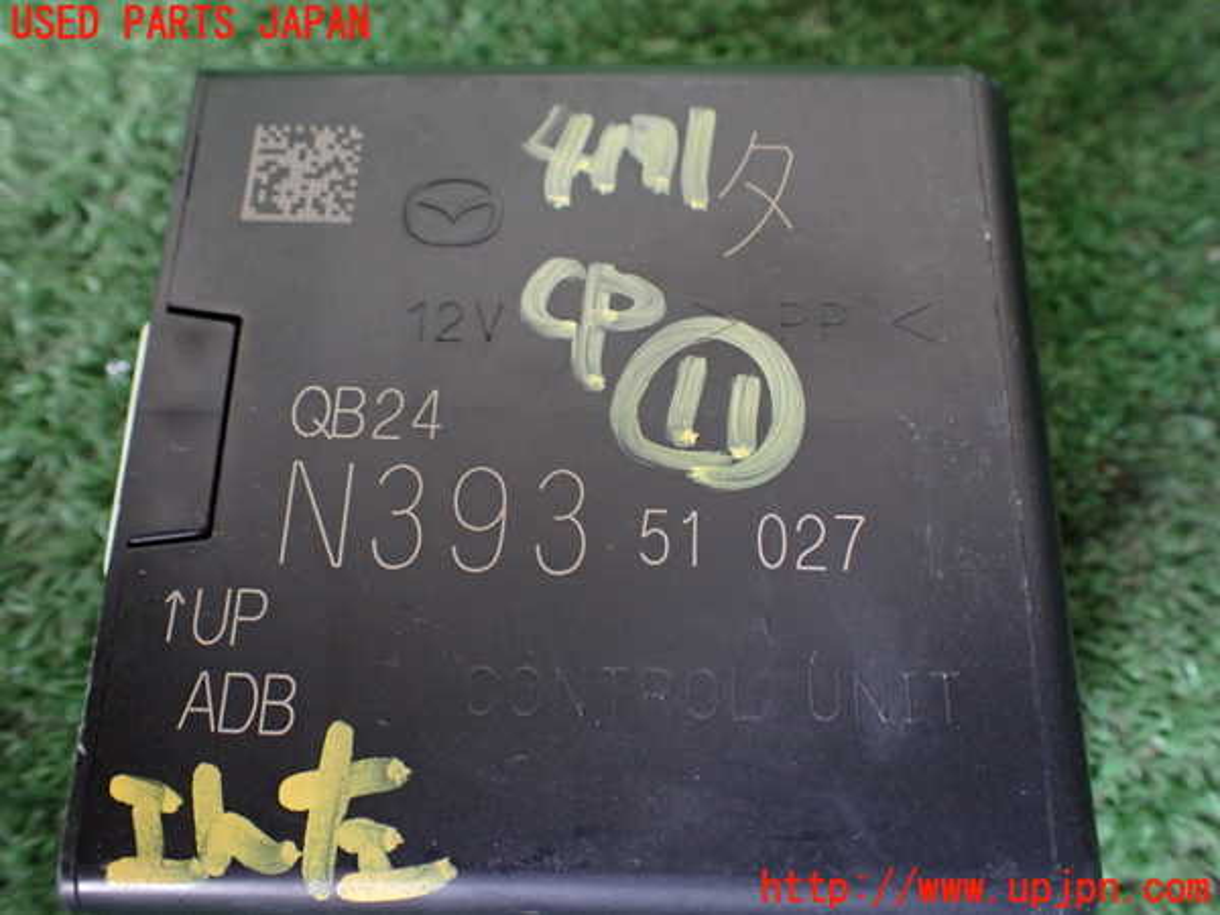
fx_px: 1057
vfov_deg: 46.8
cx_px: 610
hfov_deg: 60.0
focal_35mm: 30
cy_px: 458
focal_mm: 5.4
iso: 500
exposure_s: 1/125
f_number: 2.3
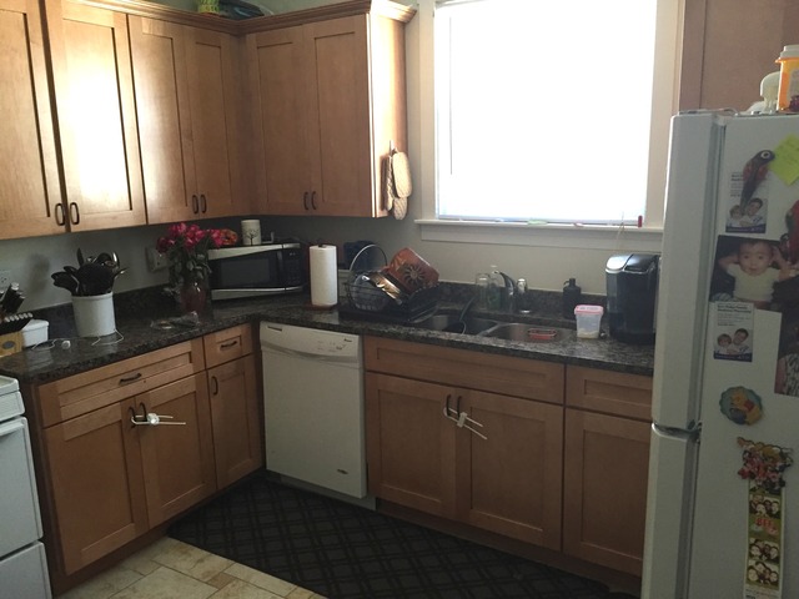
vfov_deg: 48.2
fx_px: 669
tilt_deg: -11.9
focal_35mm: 29
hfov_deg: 61.7
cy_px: 300
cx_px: 400
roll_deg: +1.4
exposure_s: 1/30
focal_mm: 4.15
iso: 125
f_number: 2.2
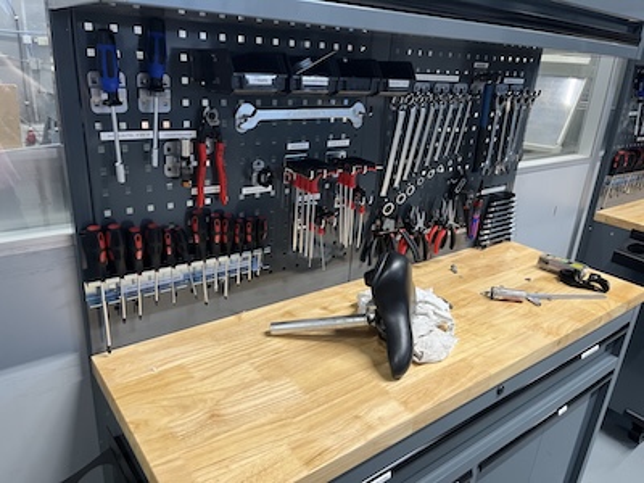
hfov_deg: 67.3
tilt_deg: -22.4
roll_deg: -3.5
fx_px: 484
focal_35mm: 26
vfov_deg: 53.1
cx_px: 322
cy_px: 242
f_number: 1.6
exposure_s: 1/50
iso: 125
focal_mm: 5.1
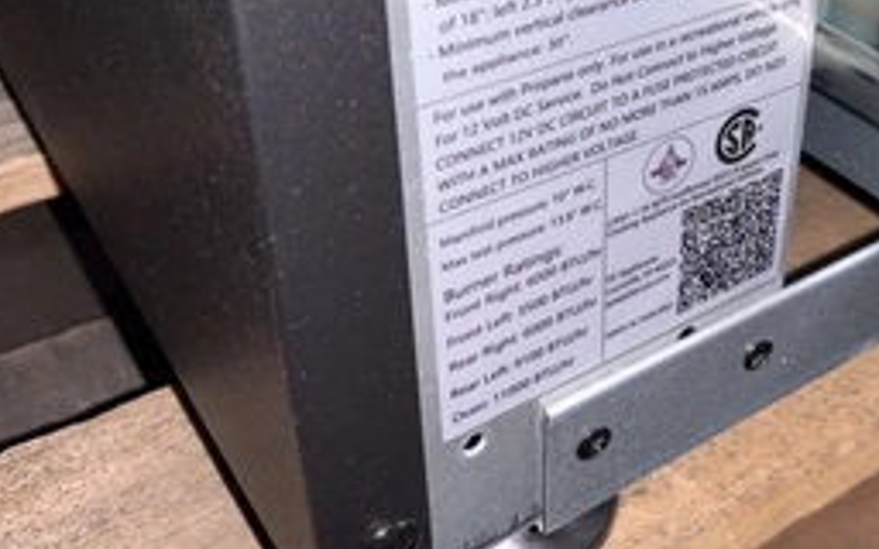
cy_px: 117
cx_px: 663
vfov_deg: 26.4
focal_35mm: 48
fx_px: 1150
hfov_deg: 40.6
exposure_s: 1/60
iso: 16
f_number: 1.8
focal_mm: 3
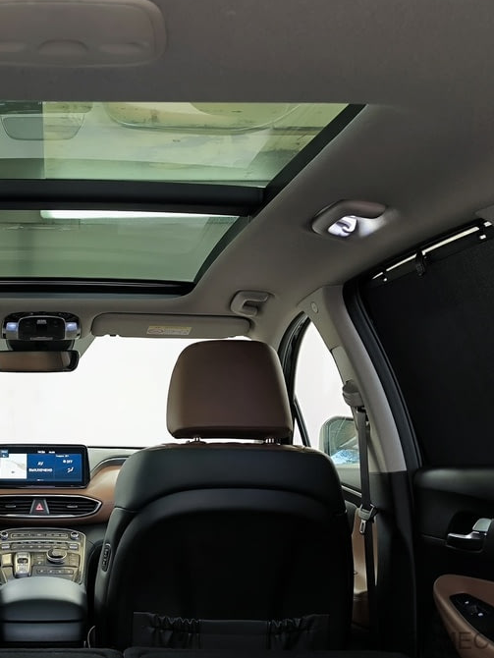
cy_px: 329
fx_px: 894
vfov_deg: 40.4
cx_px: 57
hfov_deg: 29.7
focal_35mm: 47
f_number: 1.9
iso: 400
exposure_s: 1/100
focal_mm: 6.92
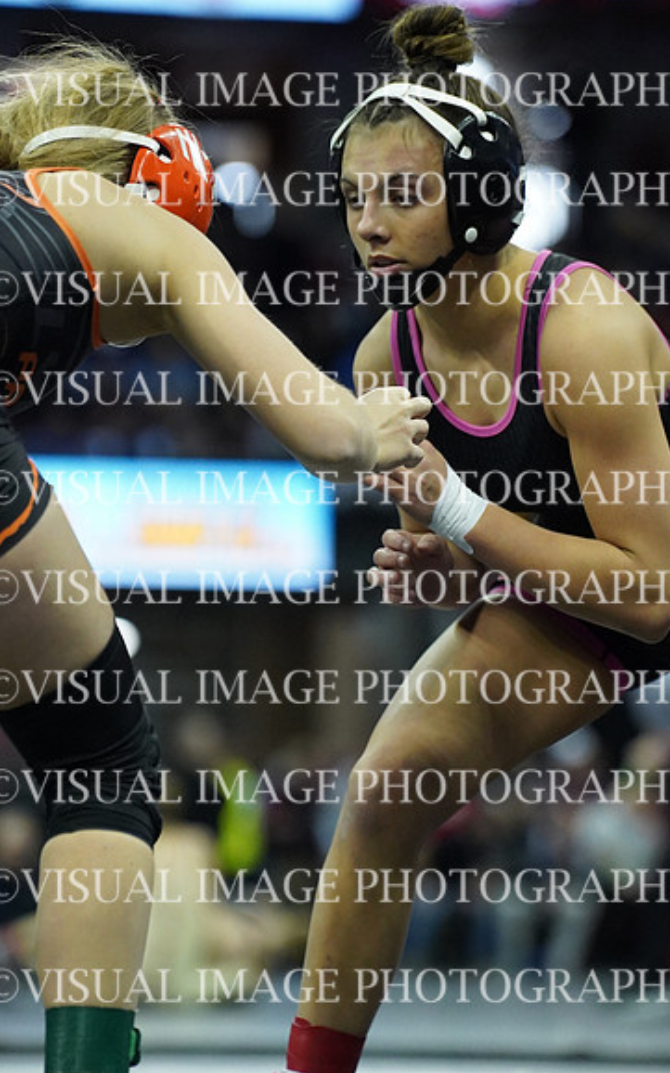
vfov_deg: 9.1
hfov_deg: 5.7
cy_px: 536
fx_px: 6723
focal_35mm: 230
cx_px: 341
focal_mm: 150
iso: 6400
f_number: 2.8
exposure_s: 1/1250
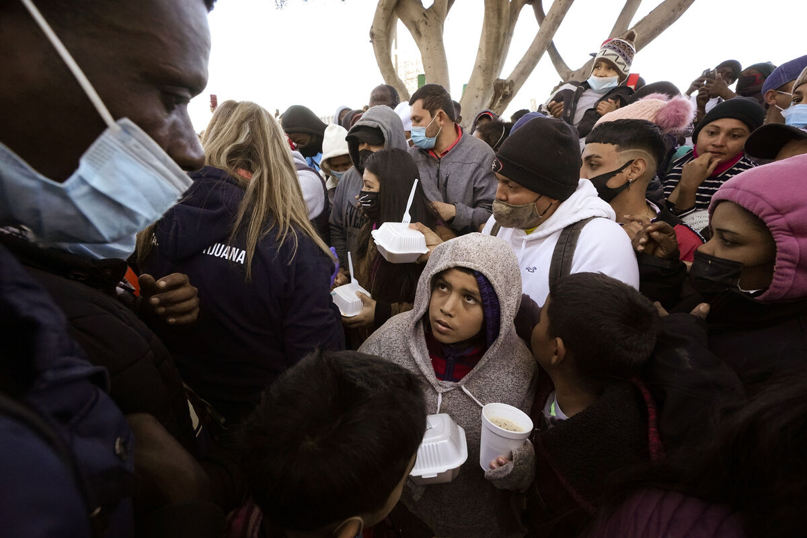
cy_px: 269
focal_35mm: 16
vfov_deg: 73.7
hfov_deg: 96.7
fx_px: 359
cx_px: 404
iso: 5000
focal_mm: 16
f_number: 7.1
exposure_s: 1/1000
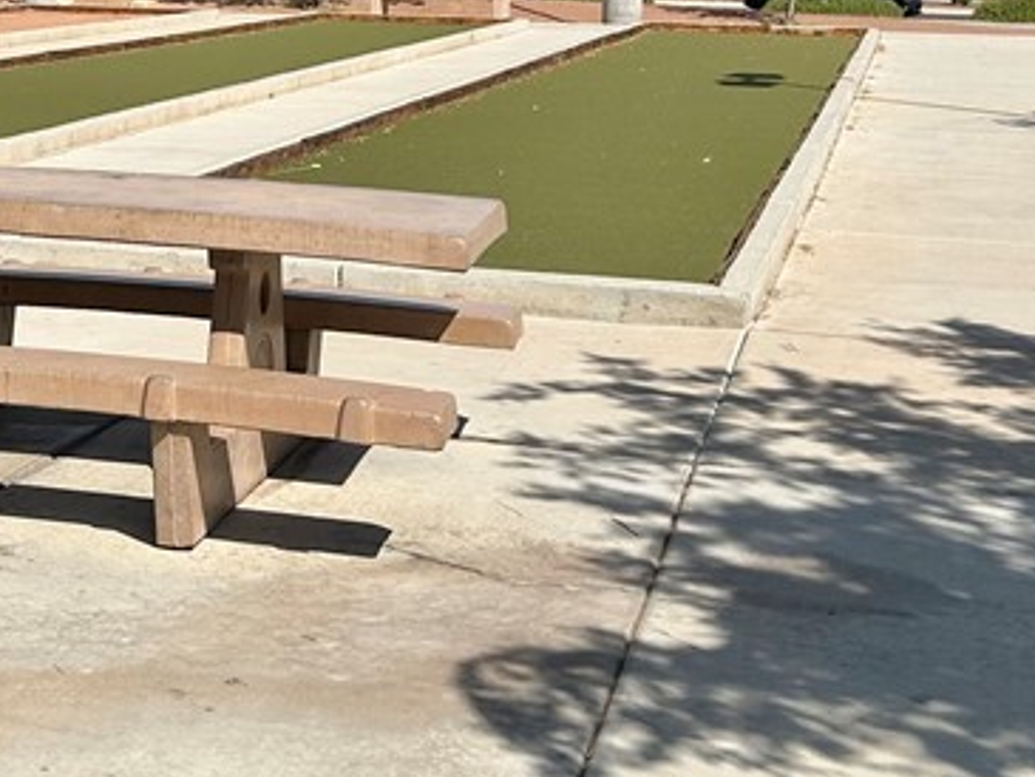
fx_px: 2183
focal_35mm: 73
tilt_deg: -3.7
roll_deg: -0.2
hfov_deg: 26.0
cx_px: 147
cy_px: 48
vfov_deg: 19.7
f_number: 1.5
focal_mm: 5.7
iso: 50
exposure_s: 1/6579
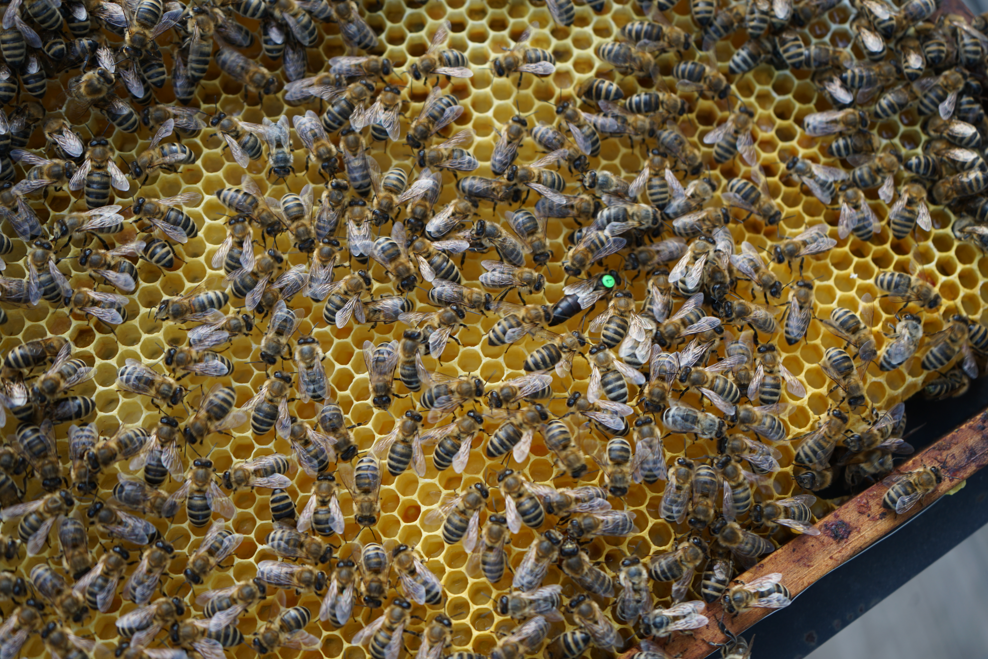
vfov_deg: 28.1
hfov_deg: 41.1
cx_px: 494
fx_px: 1317
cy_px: 330
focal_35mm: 48
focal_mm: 48
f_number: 4.5
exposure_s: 1/60
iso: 125
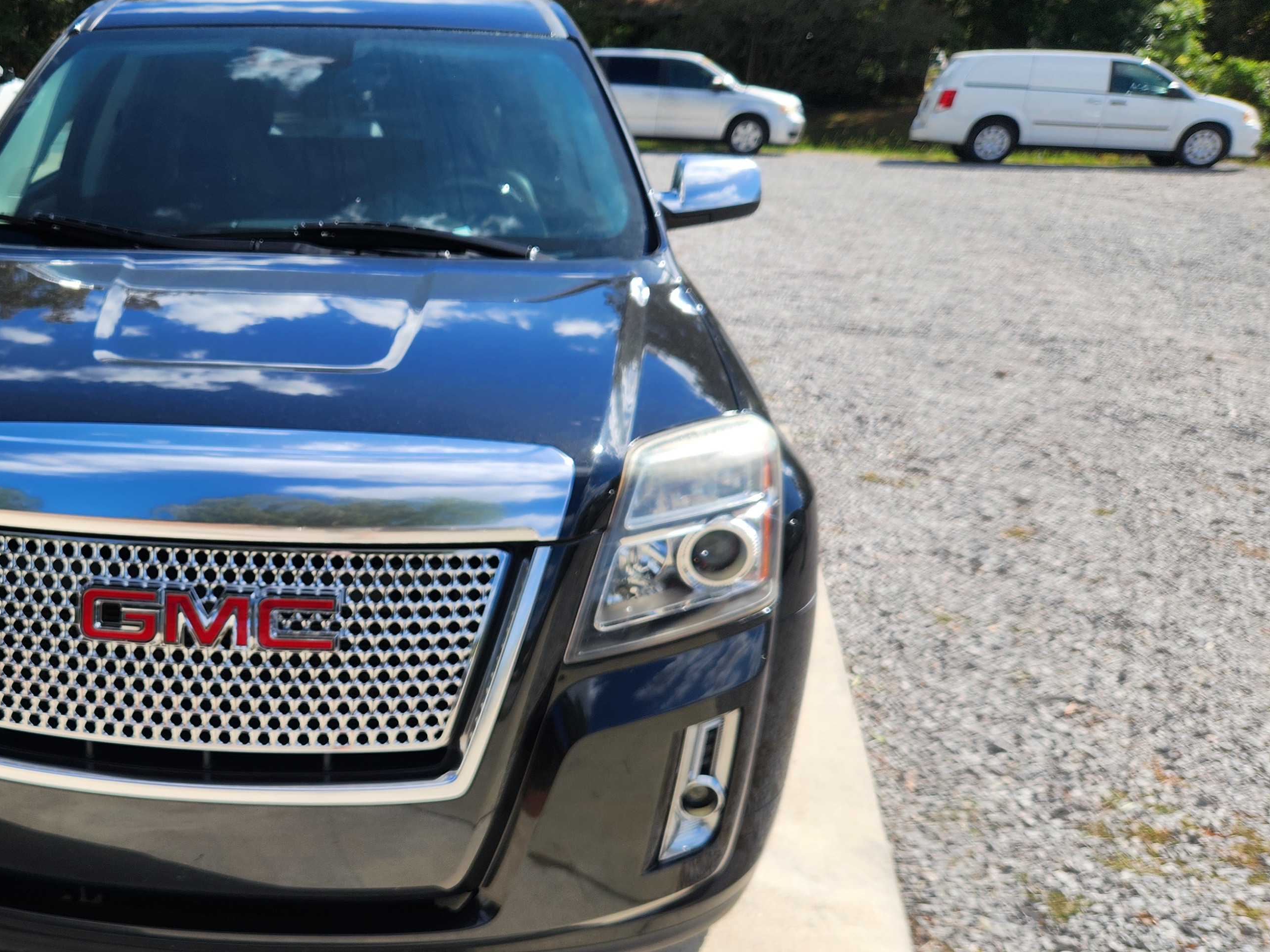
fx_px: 1321
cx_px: 277
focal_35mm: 36
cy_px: 569
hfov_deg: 48.8
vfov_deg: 39.5
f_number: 1.8
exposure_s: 1/1202
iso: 20
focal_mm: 5.4
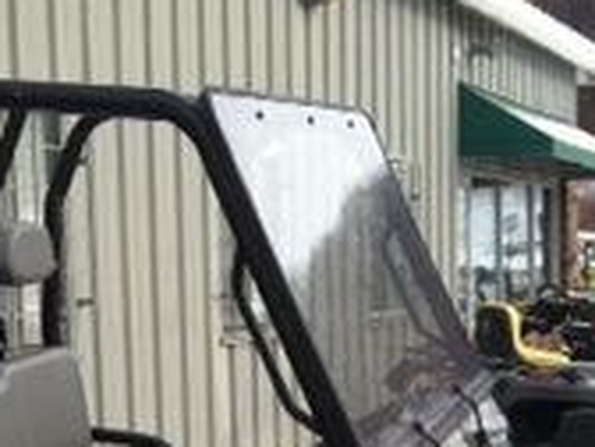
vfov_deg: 12.7
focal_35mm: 113
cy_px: 564
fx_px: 1942
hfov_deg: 17.2
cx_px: 67
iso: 80
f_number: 2.8
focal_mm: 3.85
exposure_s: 1/556
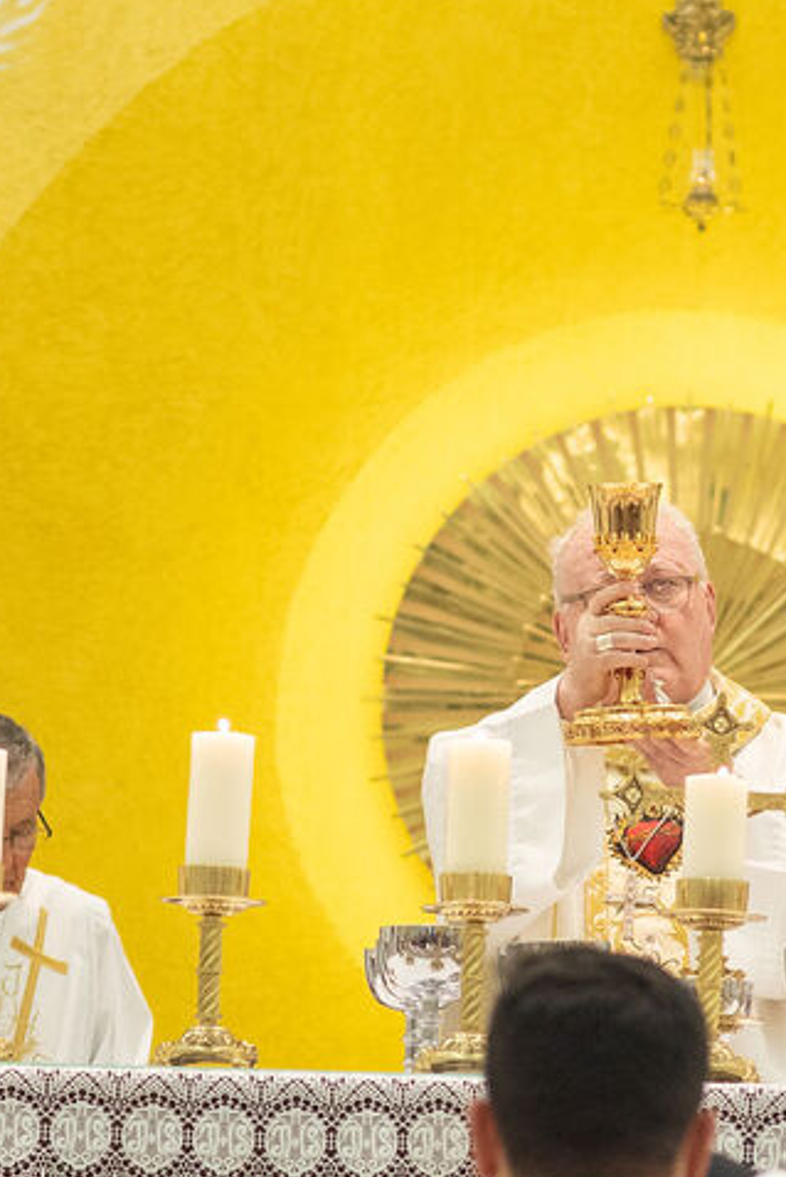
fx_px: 7821
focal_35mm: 239
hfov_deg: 5.7
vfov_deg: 8.6
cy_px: 803
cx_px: 586
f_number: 3.2
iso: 2500
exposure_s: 1/200
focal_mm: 85
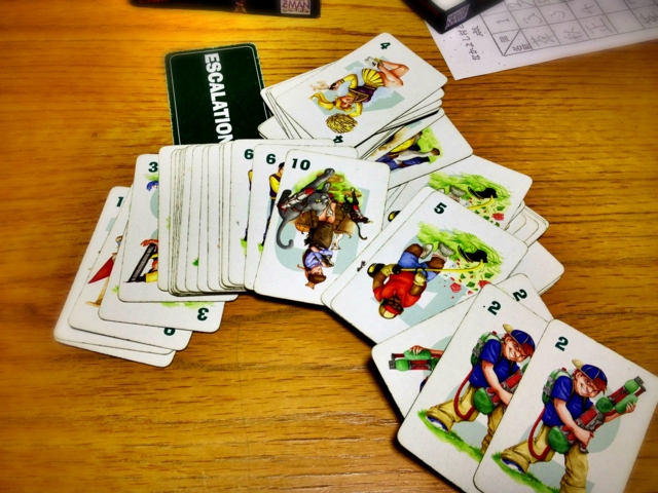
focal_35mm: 35
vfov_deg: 40.7
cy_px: 246
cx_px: 329
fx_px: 665
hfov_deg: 52.6
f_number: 2.4
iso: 50
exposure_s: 1/24
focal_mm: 4.28
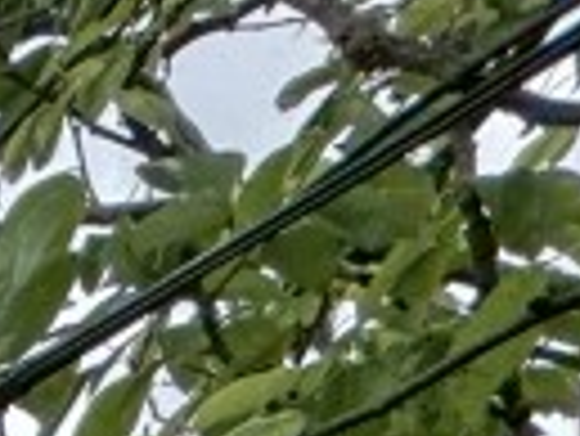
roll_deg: +1.1
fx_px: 1862
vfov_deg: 8.4
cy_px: 1650
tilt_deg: -17.8
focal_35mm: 111
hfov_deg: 9.2
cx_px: -1515
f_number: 2.2
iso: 40
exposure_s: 1/573
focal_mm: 2.22
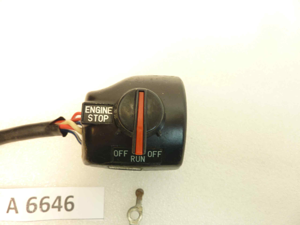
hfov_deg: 69.4
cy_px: 112
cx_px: 150
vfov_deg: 54.9
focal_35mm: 25
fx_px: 217
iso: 80
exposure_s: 1/13
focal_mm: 4.1
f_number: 3.3
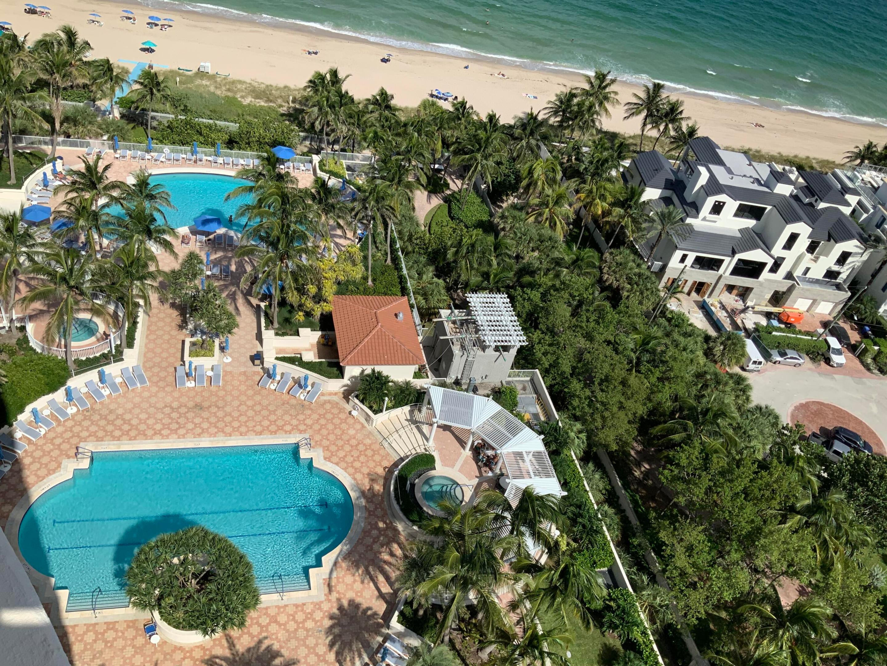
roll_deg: -16.0
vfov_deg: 48.2
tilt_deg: -40.2
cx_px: 444
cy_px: 333
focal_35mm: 29
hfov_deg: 61.7
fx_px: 743
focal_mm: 3
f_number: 1.8
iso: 20
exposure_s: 1/3322
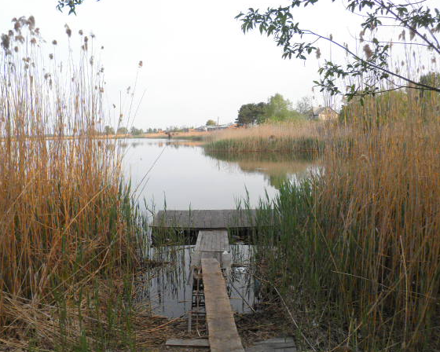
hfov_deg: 60.2
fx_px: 378
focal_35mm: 29
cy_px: 185
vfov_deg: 50.0
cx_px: 192
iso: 64
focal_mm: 4.7
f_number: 2.8
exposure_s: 1/125
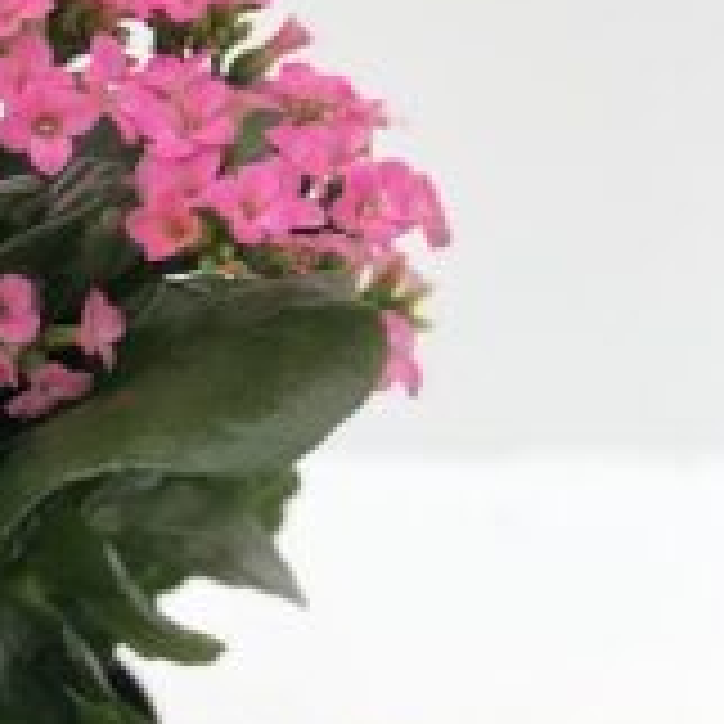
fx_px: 3597
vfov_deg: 11.5
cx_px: -117
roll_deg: -1.3
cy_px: 250
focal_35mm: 152
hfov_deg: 11.3
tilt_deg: -24.7
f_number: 2.4
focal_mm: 6
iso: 16
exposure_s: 1/100
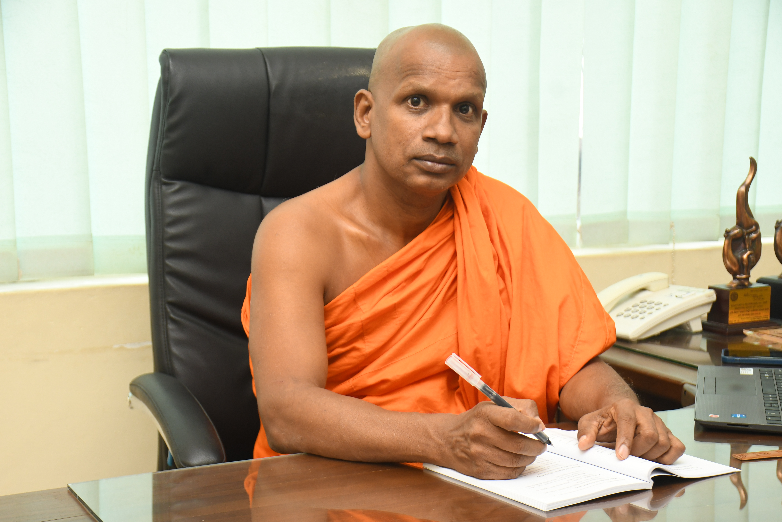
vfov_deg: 21.6
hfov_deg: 31.9
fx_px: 1368
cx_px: 391
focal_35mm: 63
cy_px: 261
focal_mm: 42
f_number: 5
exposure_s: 1/80
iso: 800
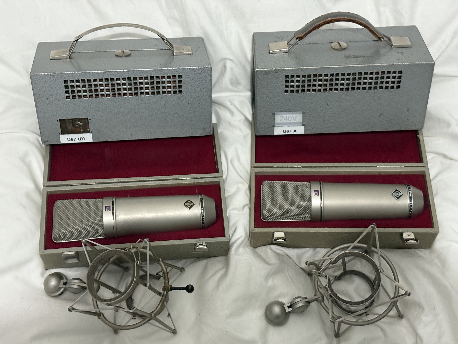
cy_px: 172
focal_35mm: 48
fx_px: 635
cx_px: 229
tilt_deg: -69.6
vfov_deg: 30.3
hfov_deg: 39.7
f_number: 1.78
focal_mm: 6.76
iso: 640
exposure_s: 1/30
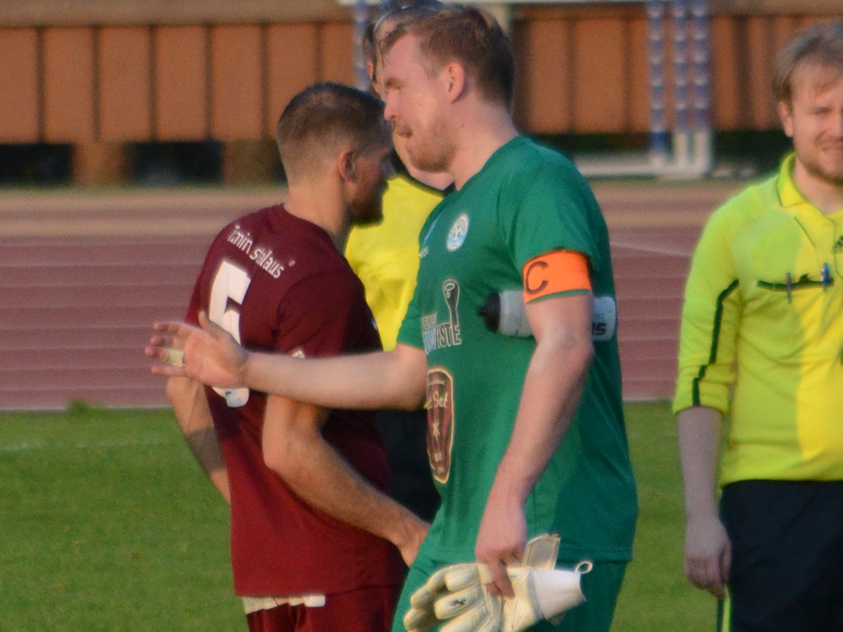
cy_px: 323
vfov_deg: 1.0
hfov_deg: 1.3
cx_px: 399
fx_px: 36700
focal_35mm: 1507
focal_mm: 300
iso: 1250
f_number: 6.3
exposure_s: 1/2500
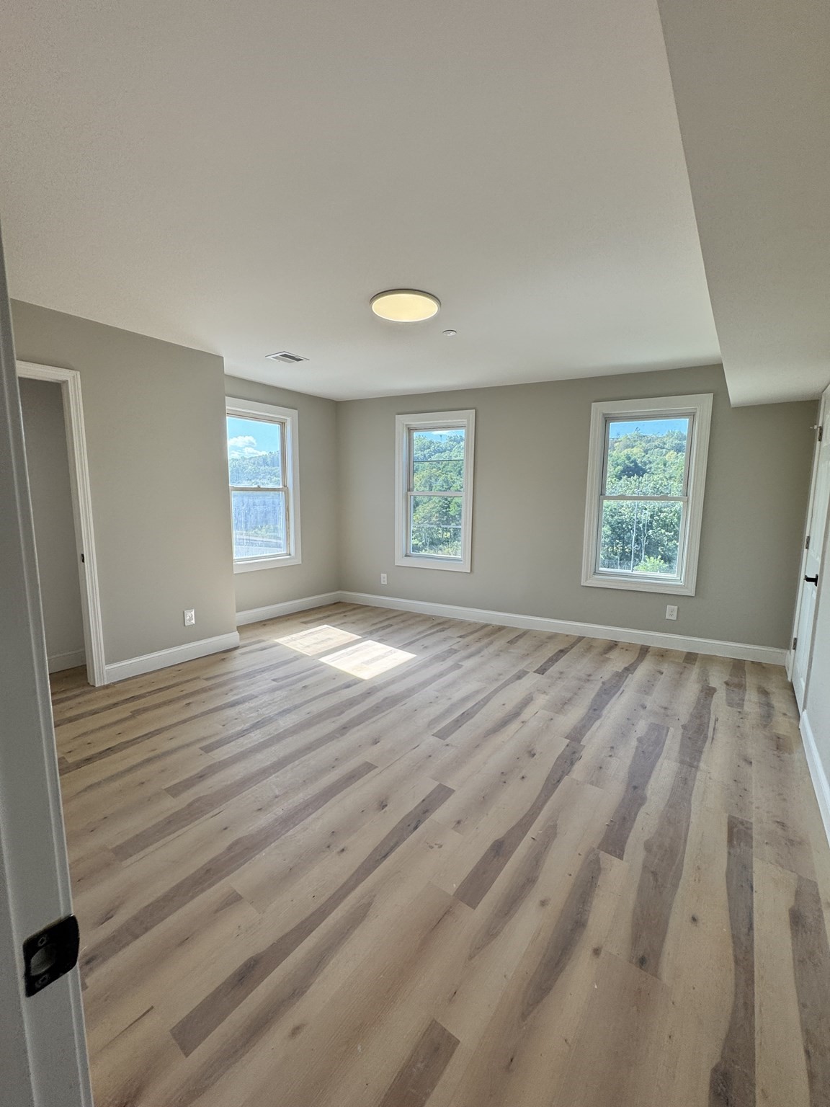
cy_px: 554
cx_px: 415
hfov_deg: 85.7
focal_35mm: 14
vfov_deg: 102.1
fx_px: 448
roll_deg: -0.4
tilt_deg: -6.2
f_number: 2.2
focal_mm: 2.22
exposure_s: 1/242
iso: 40
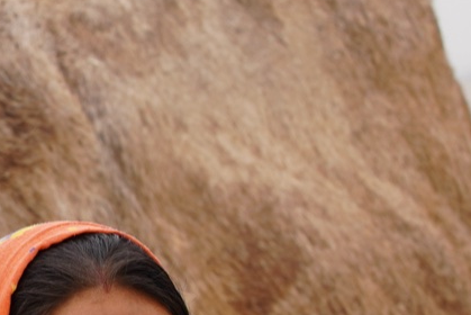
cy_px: 224
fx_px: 5150
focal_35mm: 393
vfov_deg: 3.5
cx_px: -197
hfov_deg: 5.2
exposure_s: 1/200
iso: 100
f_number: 5
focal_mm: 55
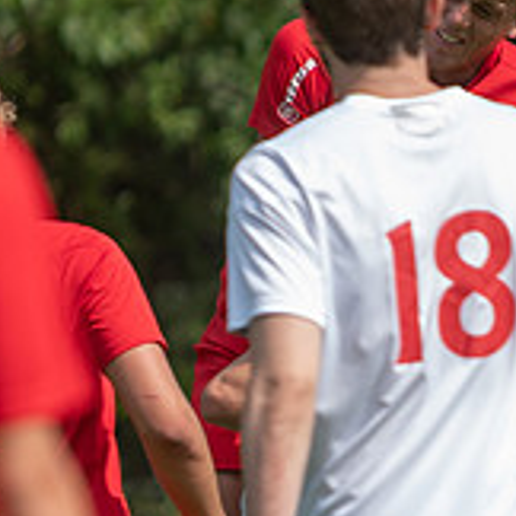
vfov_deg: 1.2
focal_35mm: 1505
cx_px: 834
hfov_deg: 1.2
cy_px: 442
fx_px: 25381
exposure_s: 1/1600
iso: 160
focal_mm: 200
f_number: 3.2
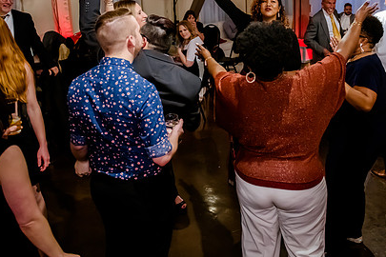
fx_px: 440
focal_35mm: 41
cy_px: 70
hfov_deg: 46.6
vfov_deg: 32.1
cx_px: 261
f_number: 2.8
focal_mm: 24
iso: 5000
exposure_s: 1/200
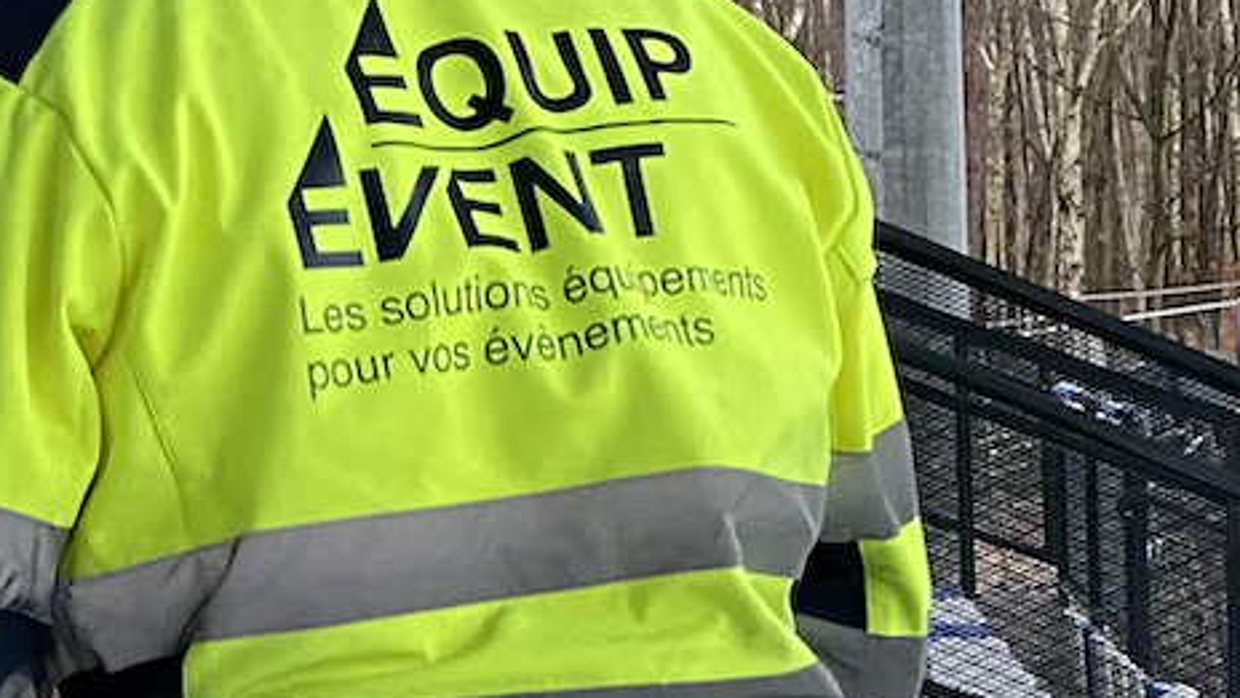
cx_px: -227
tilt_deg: -9.3
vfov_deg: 9.8
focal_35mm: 122
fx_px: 4011
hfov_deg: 16.8
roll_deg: +3.2
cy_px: 837
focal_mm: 4.25
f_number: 1.8
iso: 250
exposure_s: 1/50
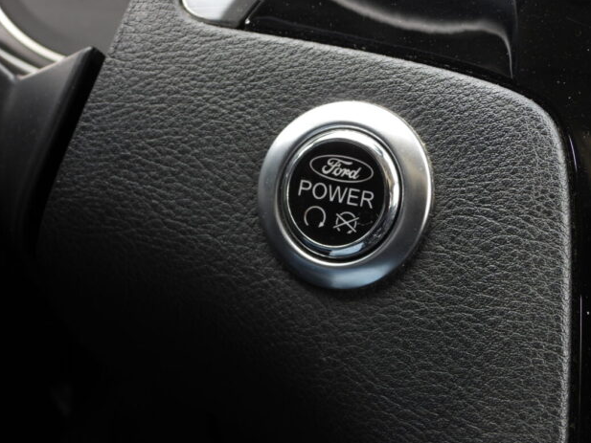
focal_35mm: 75
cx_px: 332
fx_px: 1281
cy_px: 200
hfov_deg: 26.0
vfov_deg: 19.6
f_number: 3.5
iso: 100
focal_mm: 11.7
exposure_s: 1/50
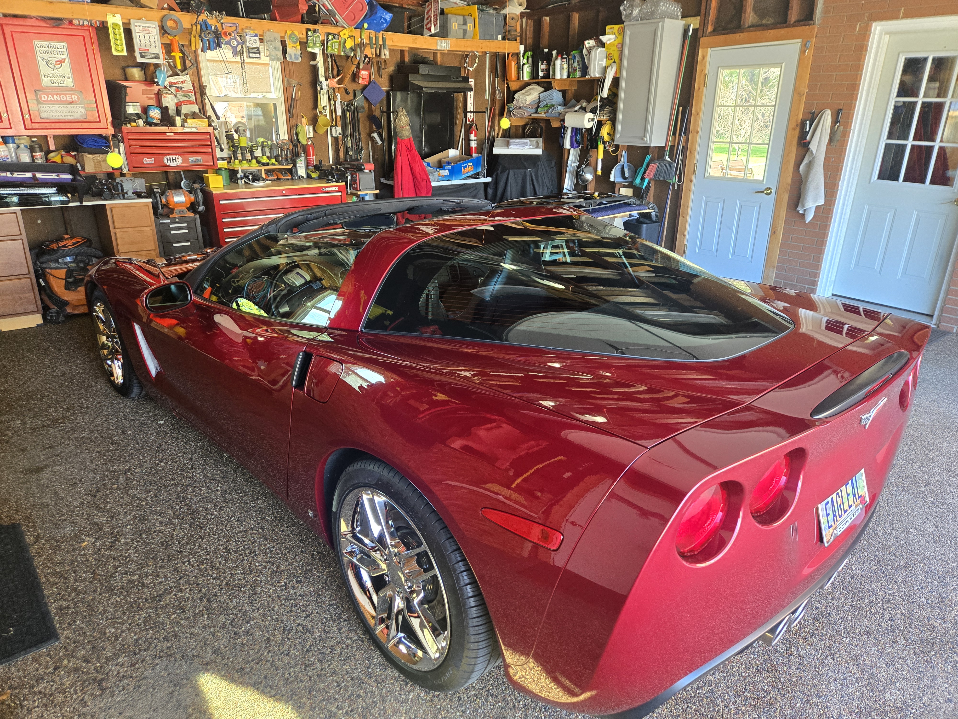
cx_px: 479
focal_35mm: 23
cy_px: 360
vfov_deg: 58.9
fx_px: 637
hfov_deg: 73.9
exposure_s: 1/120
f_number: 1.8
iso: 200
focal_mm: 5.4
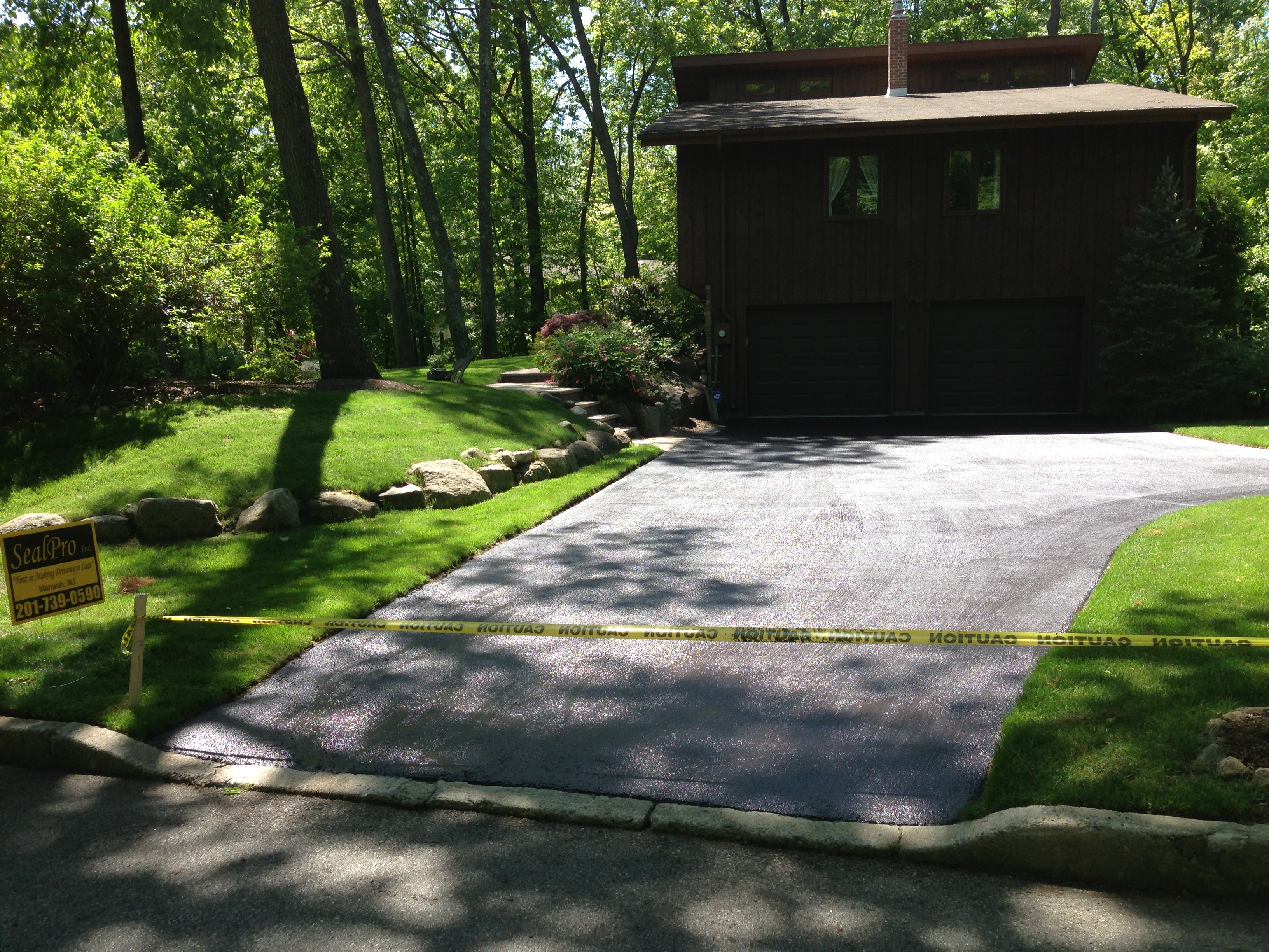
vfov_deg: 42.9
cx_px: 634
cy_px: 476
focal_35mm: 33
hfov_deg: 55.4
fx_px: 1210
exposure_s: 1/459
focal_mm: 4.13
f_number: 2.4
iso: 50
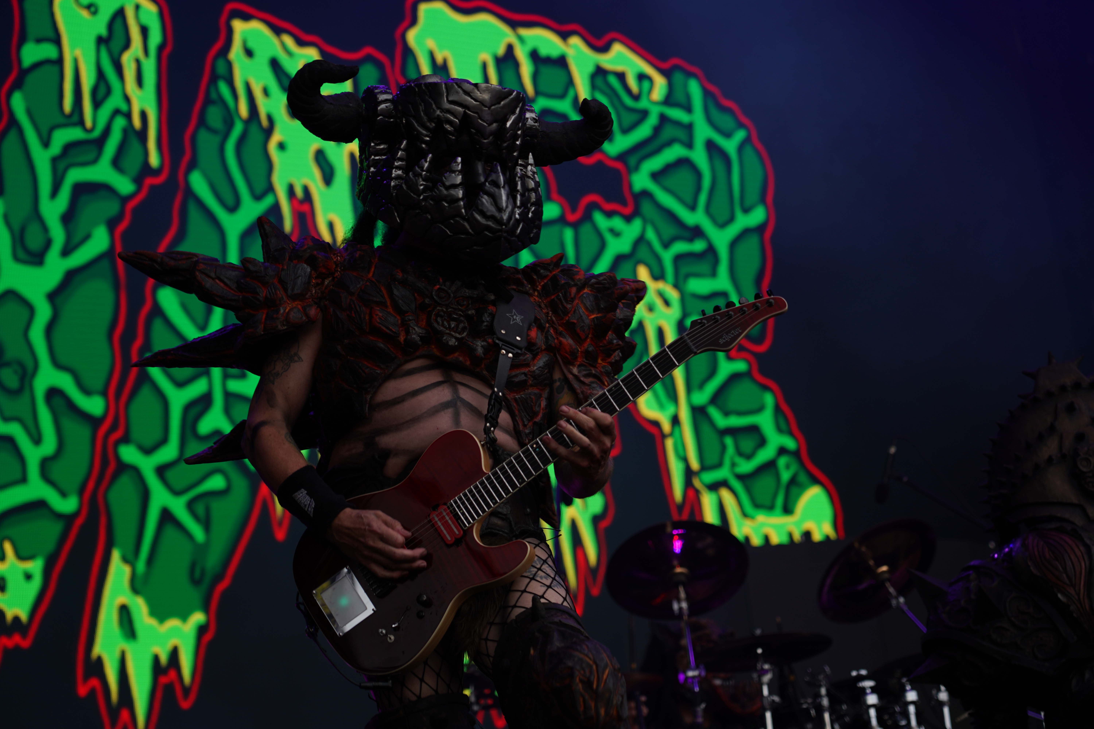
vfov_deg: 13.0
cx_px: 547
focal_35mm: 105
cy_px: 364
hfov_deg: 19.5
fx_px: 3191
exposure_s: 1/160
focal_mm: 105
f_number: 4.5
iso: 100
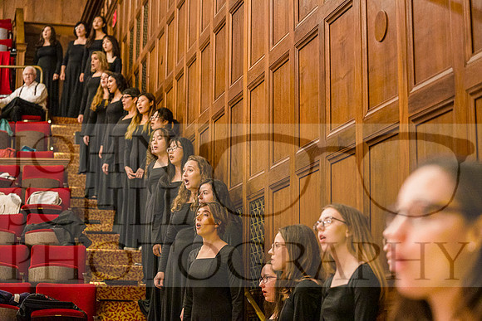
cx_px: 241
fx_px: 937
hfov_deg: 28.8
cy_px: 160
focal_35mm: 70
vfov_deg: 19.5
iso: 6400
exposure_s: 1/80
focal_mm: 70
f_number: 3.2
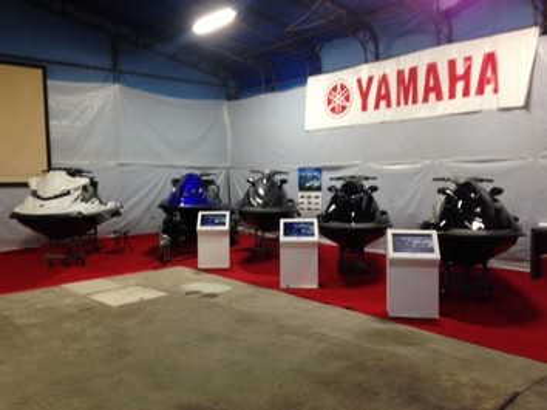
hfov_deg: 55.4
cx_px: 274
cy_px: 205
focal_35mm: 33
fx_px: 521
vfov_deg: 42.9
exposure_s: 1/20
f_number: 2.4
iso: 160
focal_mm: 4.12
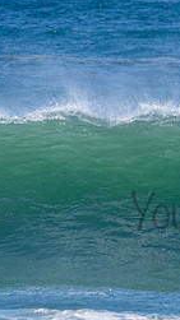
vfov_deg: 1.7
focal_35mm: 1238
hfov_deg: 1.0
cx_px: 268
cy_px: 200
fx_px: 10515
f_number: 5.6
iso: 180
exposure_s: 1/2000
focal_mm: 500
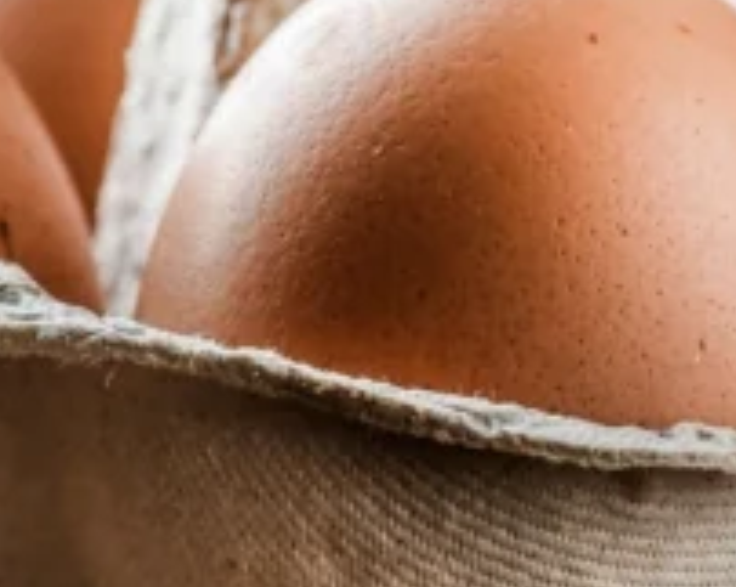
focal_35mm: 375
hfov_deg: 5.1
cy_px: 135
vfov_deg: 4.1
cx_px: 1275
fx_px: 8157
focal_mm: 105
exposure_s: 1/125
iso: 1000
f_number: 13
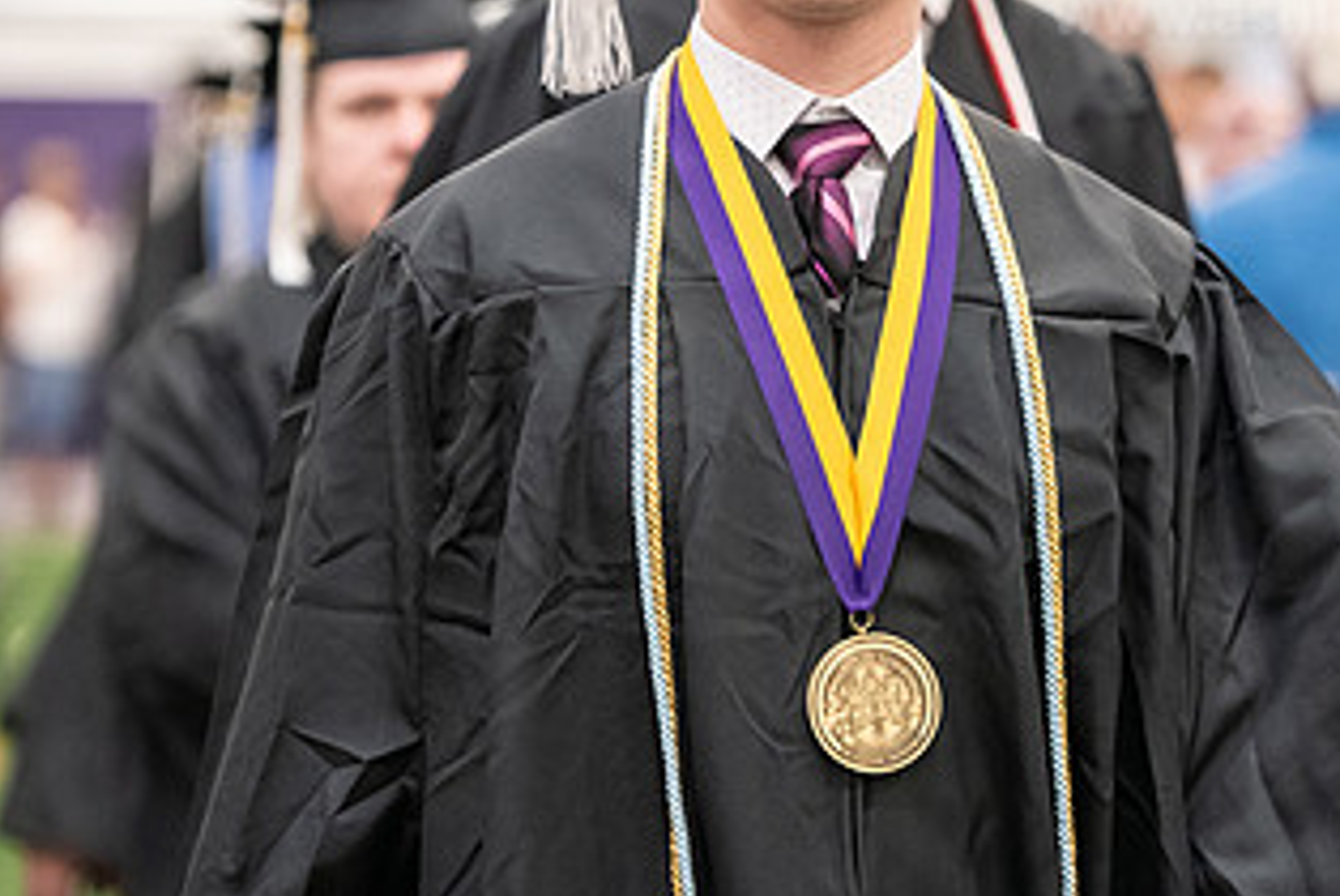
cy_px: 105
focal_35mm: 225
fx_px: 8383
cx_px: 858
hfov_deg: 9.1
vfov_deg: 6.1
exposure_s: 1/200
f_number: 3.2
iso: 3200
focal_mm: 122
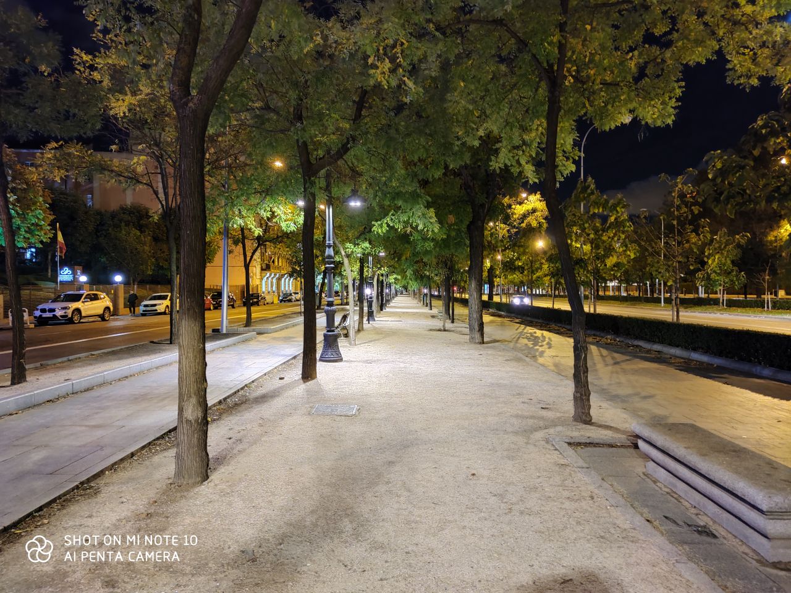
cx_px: 396
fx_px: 548
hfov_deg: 71.6
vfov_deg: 56.8
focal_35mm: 24
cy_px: 296
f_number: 1.65
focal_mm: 6.72
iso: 1662
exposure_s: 1/11
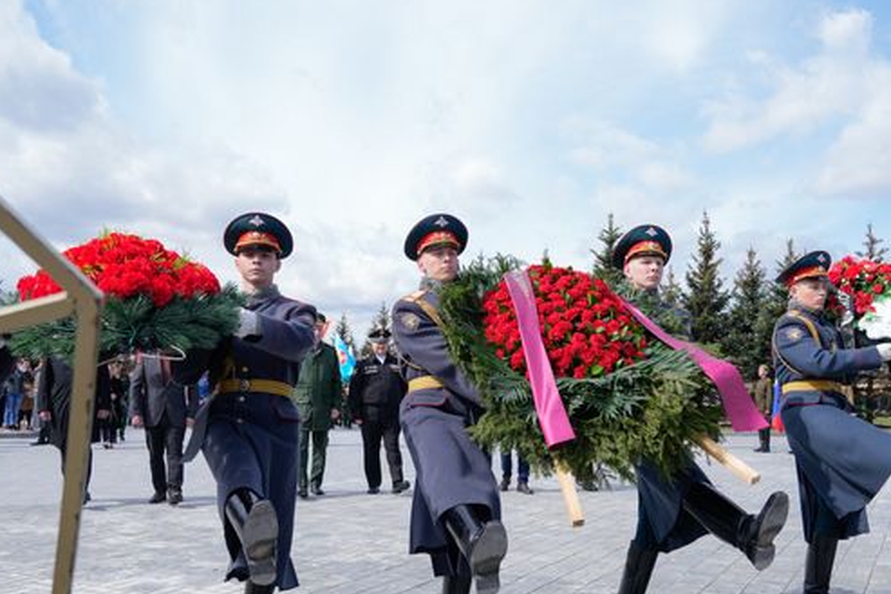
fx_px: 842
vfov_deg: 38.6
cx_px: 466
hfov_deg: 55.8
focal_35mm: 34
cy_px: 383
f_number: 4.5
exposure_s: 1/1600
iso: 320
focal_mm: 24
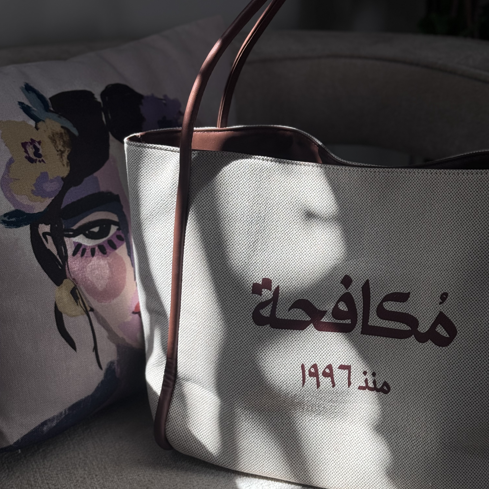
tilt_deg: -19.0
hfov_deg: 30.0
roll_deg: +0.2
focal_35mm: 57
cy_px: 193
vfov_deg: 30.0
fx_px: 911
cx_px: 245
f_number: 1.78
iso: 50
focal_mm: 6.76
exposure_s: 1/180
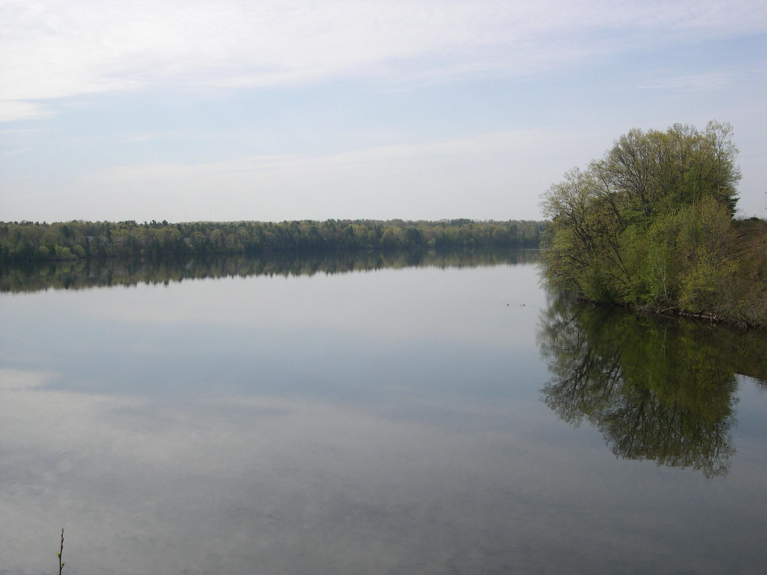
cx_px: 384
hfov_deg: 44.8
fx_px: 931
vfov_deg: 34.3
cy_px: 288
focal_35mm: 42
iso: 100
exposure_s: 1/237
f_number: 8
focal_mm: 9
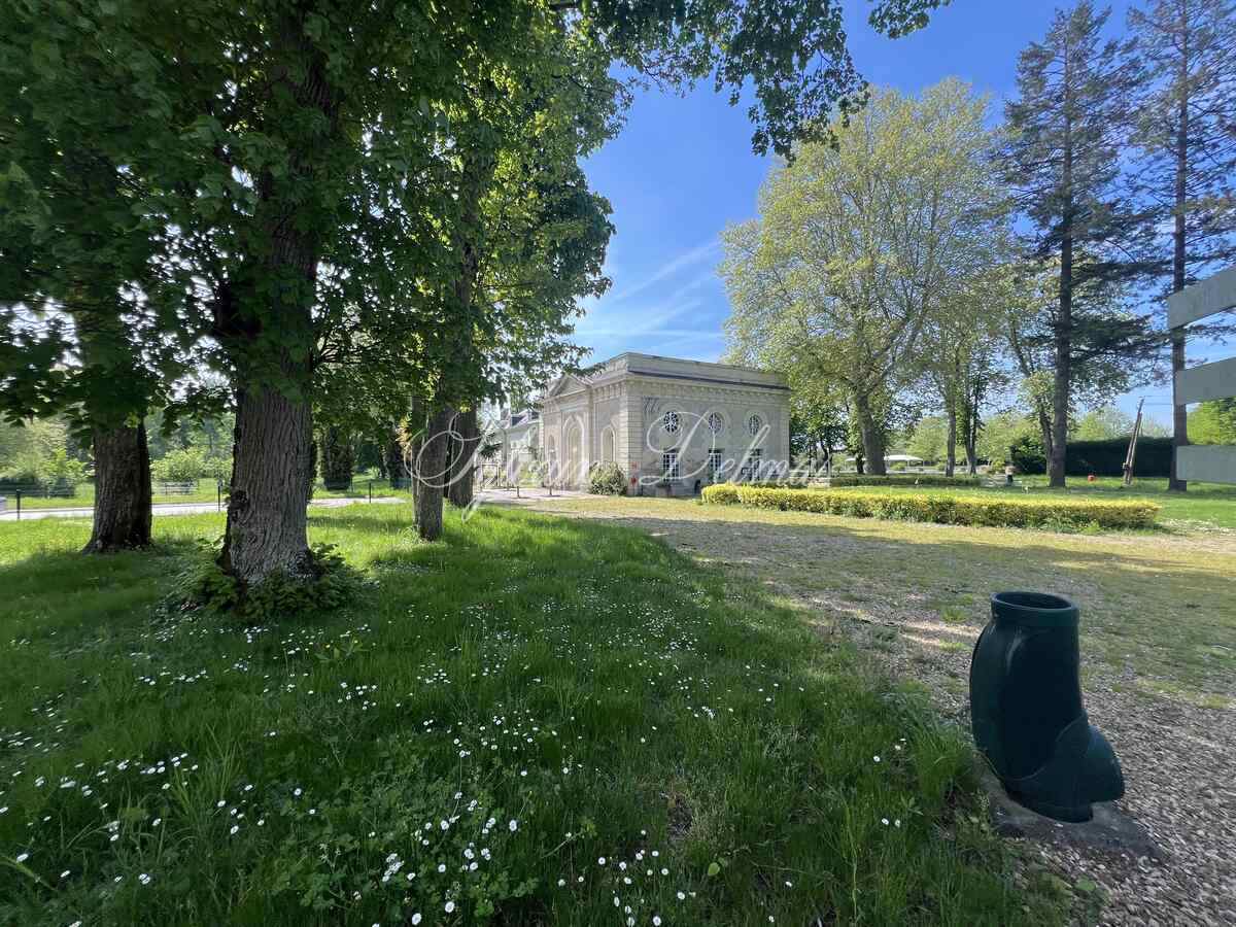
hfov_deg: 106.2
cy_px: 464
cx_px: 618
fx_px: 464
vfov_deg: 89.9
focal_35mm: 13
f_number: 1.8
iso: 32
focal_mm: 1.57
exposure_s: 1/550
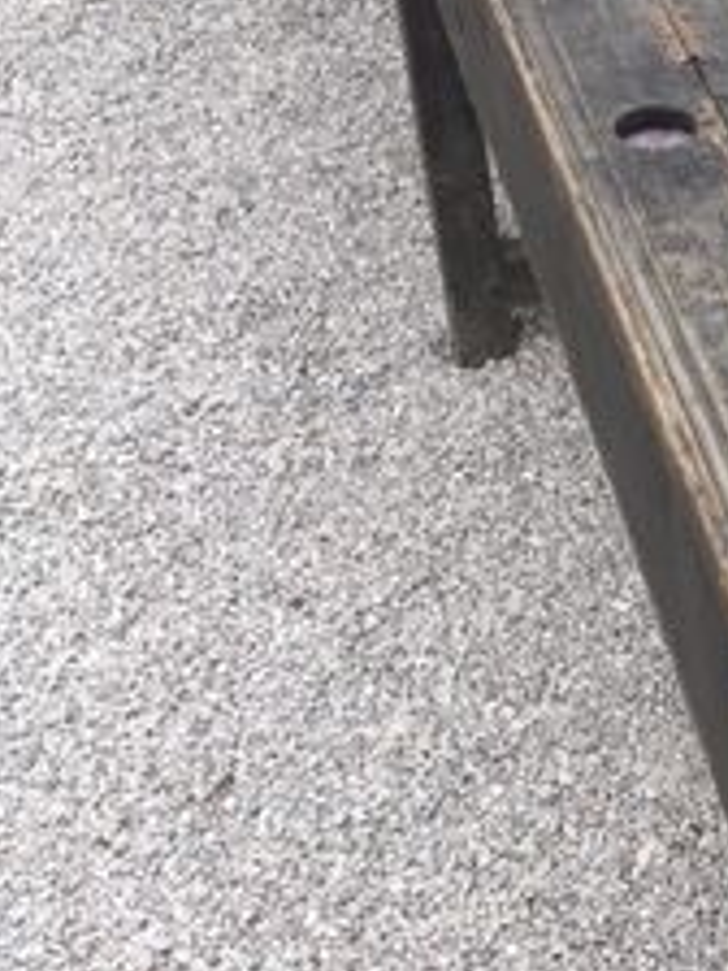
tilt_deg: -39.1
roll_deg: -0.8
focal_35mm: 83
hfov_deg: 16.8
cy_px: 516
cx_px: 927
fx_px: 2327
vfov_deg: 23.6
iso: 25
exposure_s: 1/354
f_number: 2.2
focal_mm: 4.15
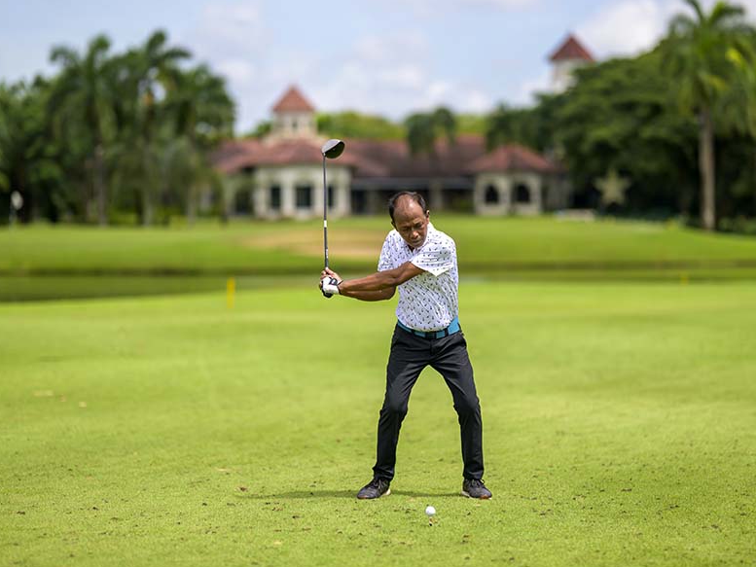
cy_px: 277
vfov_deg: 14.7
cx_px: 398
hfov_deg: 19.4
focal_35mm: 101
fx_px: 2206
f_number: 1.2
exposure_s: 1/20000
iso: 180
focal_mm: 85
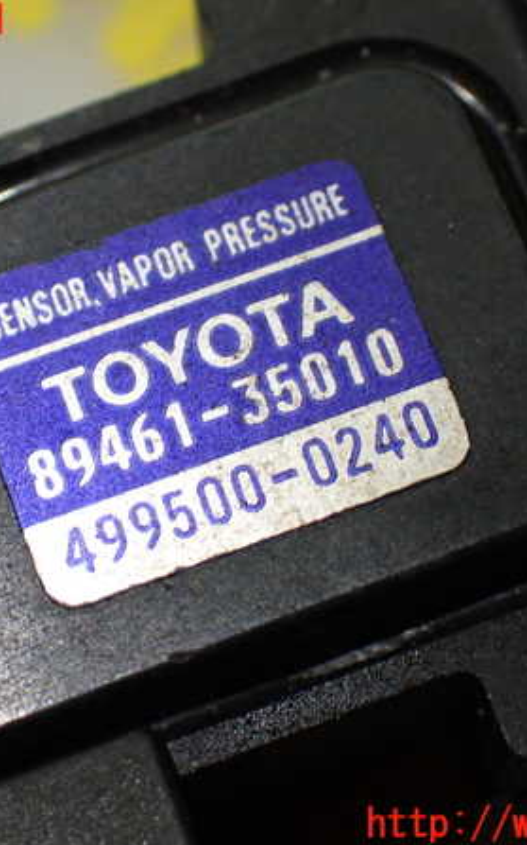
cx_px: 227
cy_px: 423
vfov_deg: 20.6
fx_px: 2323
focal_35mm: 101
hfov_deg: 12.9
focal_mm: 12.73
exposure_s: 1/250
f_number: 3.9
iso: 800
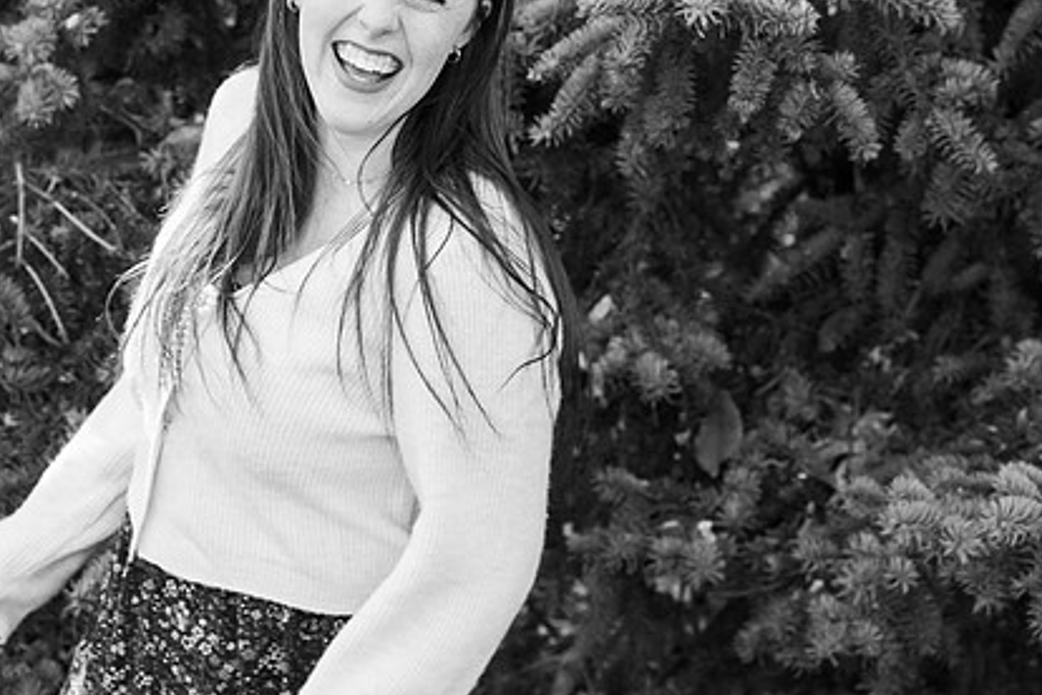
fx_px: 4052
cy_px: 276
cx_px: 330
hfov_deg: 14.6
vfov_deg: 9.8
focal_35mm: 140
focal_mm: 100
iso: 2000
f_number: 5.6
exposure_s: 1/500
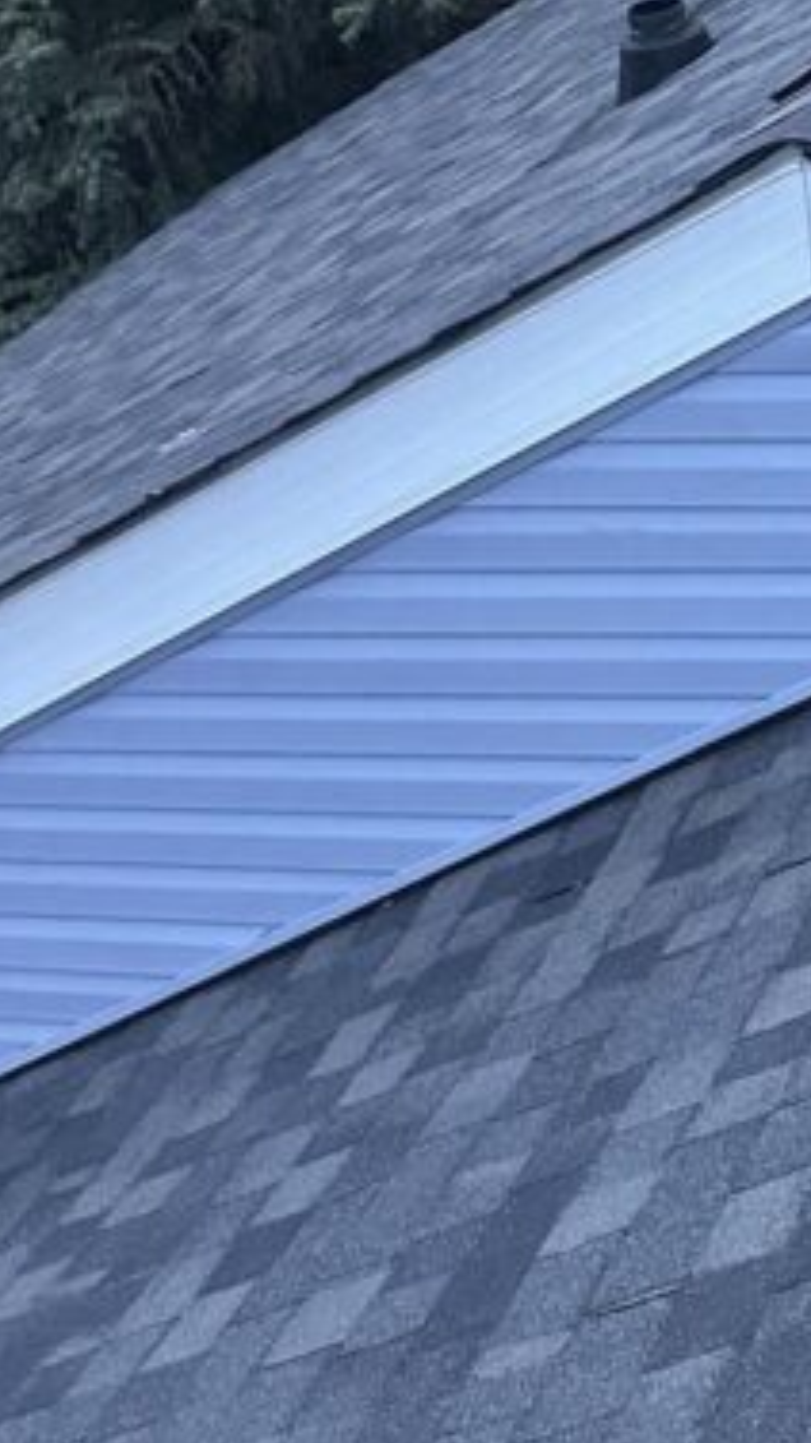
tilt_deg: -23.5
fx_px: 2715
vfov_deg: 28.7
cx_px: 1251
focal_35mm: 71
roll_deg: +5.0
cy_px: 172
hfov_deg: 15.5
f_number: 1.78
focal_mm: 6.86
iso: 800
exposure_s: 1/60
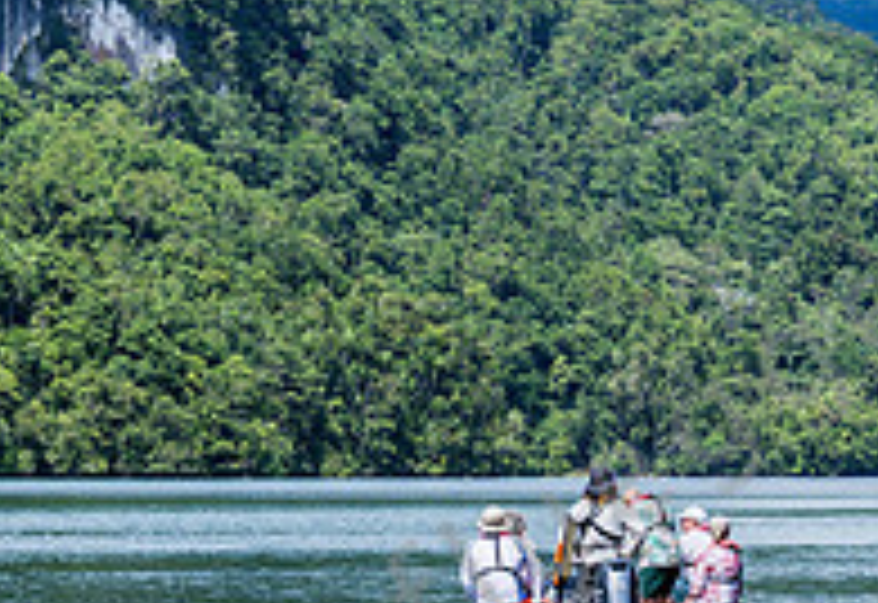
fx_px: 5244
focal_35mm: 213
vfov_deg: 6.6
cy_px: 178
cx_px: 1092
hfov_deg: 9.4
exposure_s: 1/400
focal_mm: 70
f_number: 6.3
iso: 125
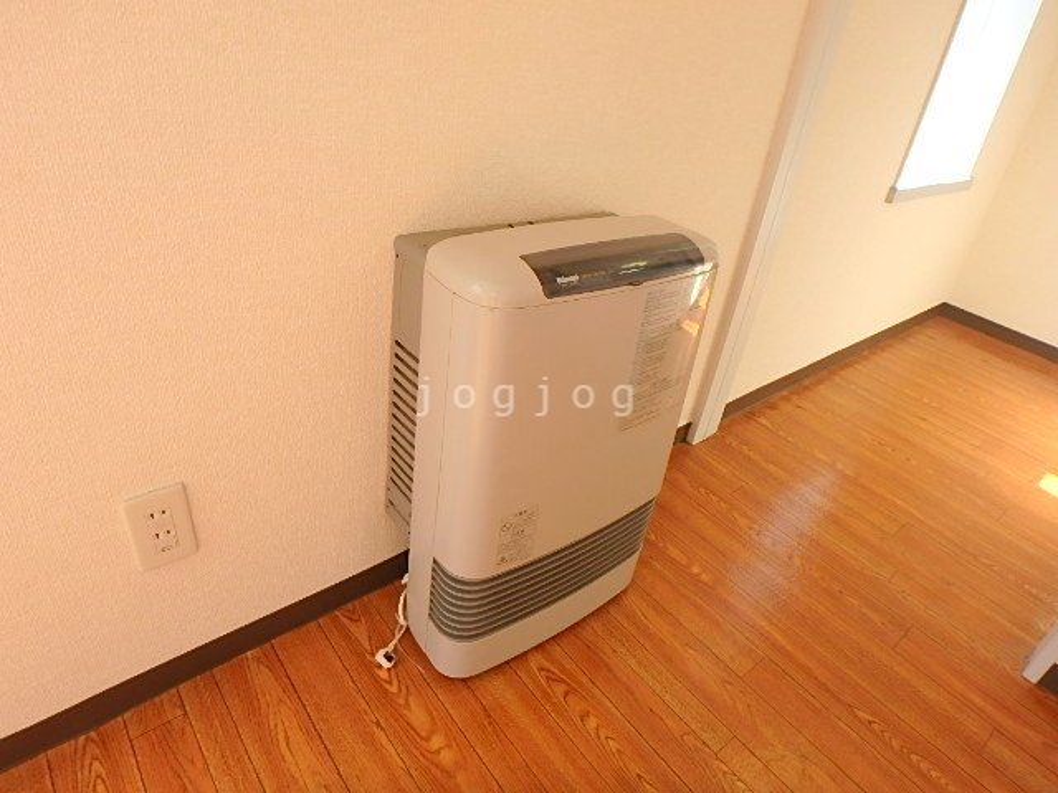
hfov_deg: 79.0
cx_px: 529
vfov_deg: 63.4
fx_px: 642
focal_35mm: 21
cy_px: 396
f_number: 3.5
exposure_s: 1/60
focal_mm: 3.7
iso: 160
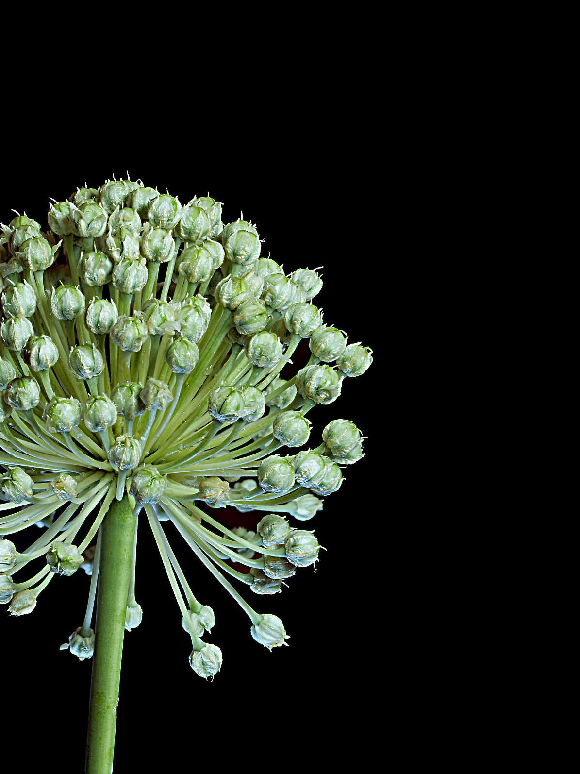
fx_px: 3397
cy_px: 387
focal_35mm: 152
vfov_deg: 13.0
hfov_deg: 9.7
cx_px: 69
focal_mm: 105
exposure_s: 1/13
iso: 100
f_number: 8
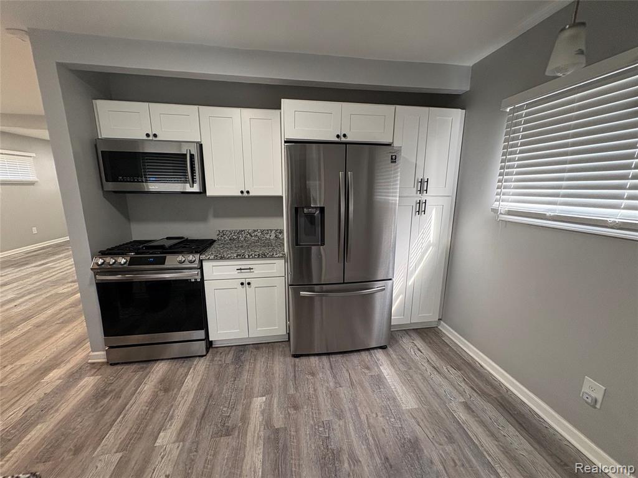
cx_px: 319
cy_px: 239
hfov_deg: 102.1
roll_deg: +0.6
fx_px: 258
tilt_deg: -11.5
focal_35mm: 14
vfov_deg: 85.7
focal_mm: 2.22
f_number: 2.2
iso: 160
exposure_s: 1/60
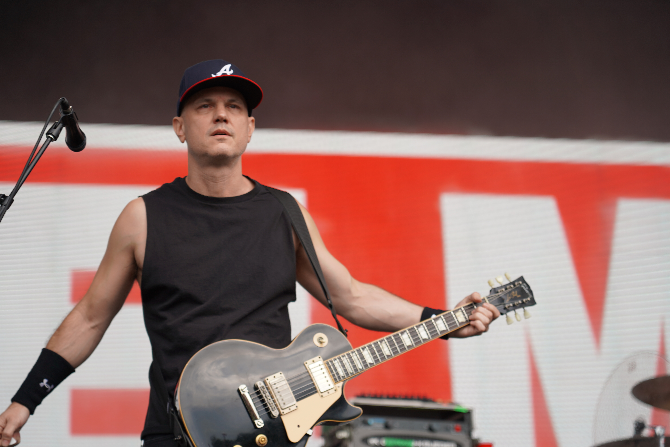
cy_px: 224
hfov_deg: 19.5
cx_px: 335
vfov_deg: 13.0
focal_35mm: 105
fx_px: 1954
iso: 100
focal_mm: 105
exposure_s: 1/200
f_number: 4
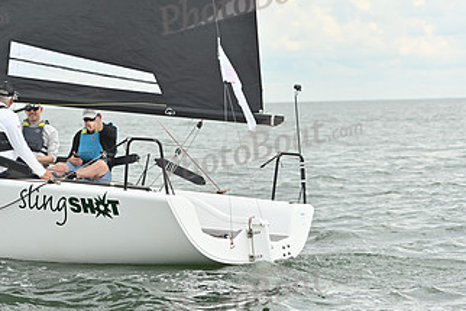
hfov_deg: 16.1
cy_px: 93
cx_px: 85
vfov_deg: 10.9
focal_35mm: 126
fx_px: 1632
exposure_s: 1/3200
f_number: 3.5
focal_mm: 70
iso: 320
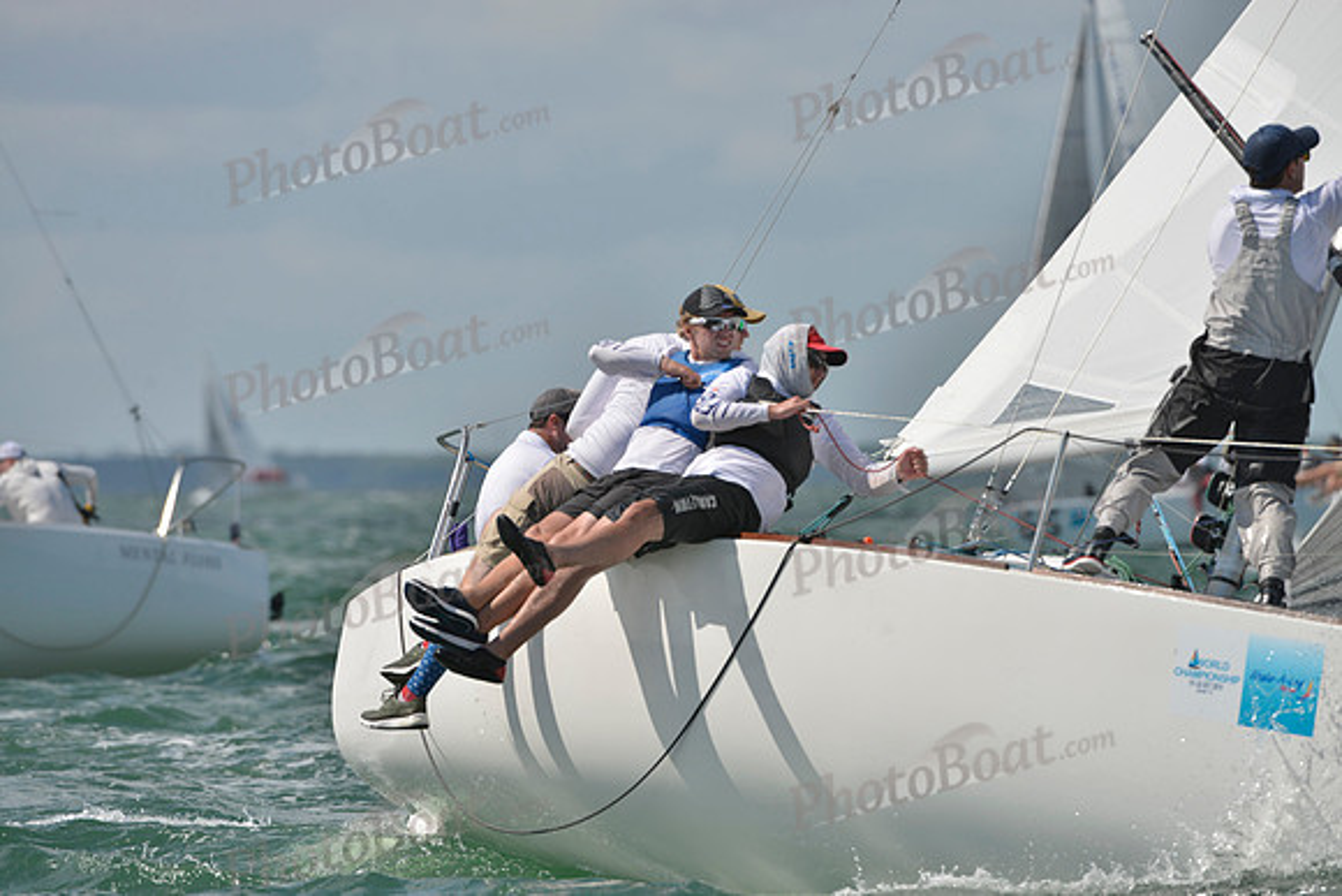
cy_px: 448
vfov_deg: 3.4
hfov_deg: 5.2
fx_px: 14914
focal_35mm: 400
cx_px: 671
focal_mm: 400
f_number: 7.1
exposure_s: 1/1250
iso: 200
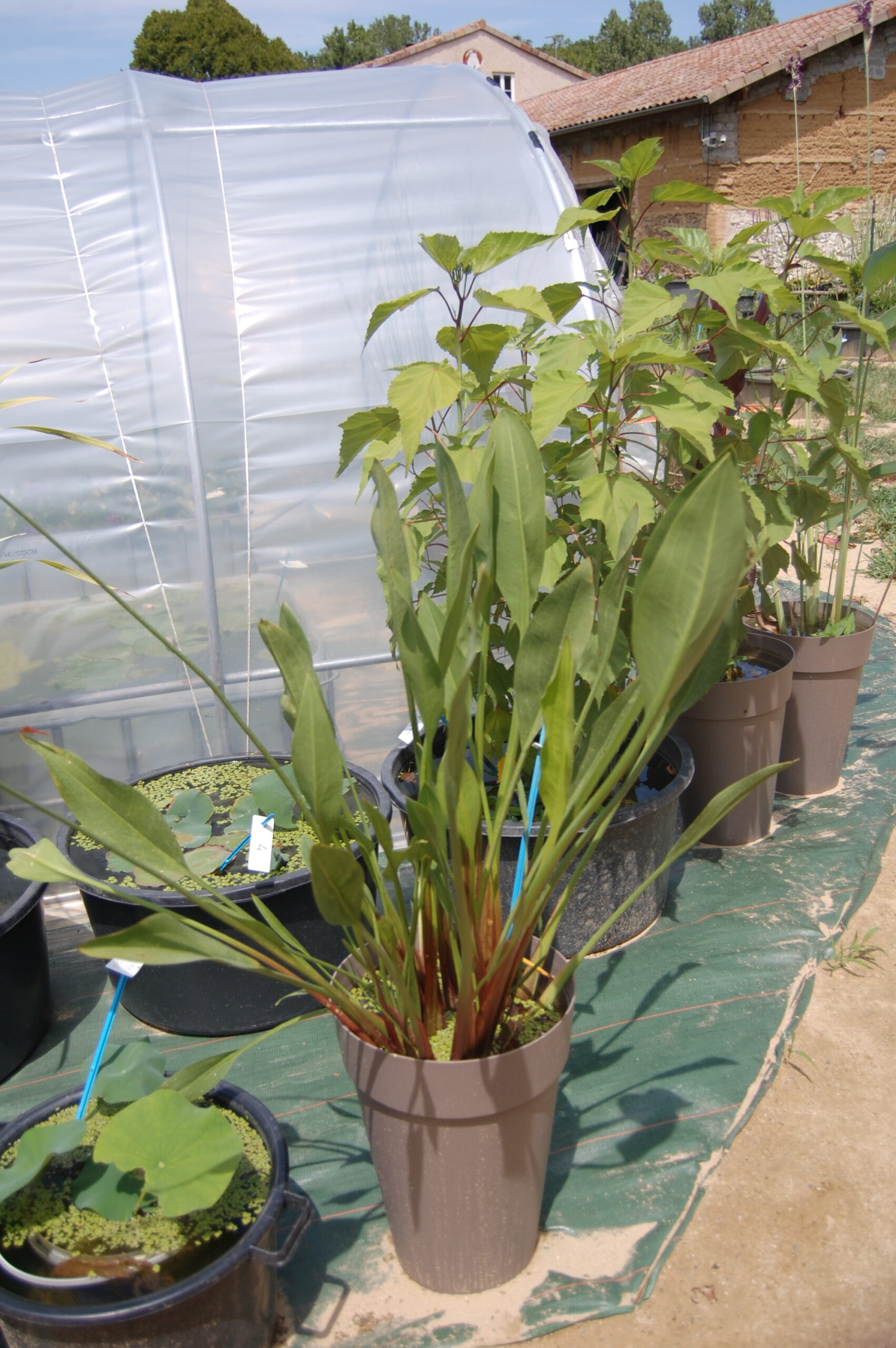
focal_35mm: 30
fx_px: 1122
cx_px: 448
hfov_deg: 43.5
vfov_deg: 62.0
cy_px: 674
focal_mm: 20
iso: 200
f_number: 3.8
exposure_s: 1/1600
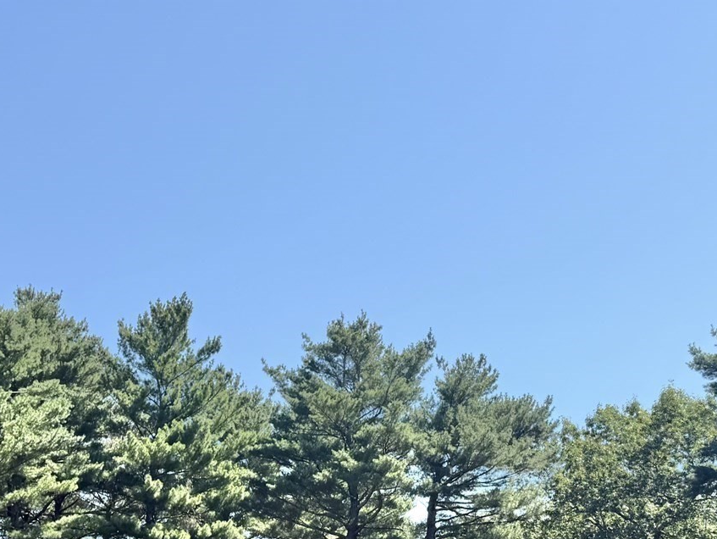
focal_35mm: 58
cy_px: 529
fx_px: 1202
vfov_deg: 24.2
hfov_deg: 33.2
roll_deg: +2.7
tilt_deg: +11.6
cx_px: 369
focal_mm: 6.76
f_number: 1.78
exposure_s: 1/2611
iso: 80
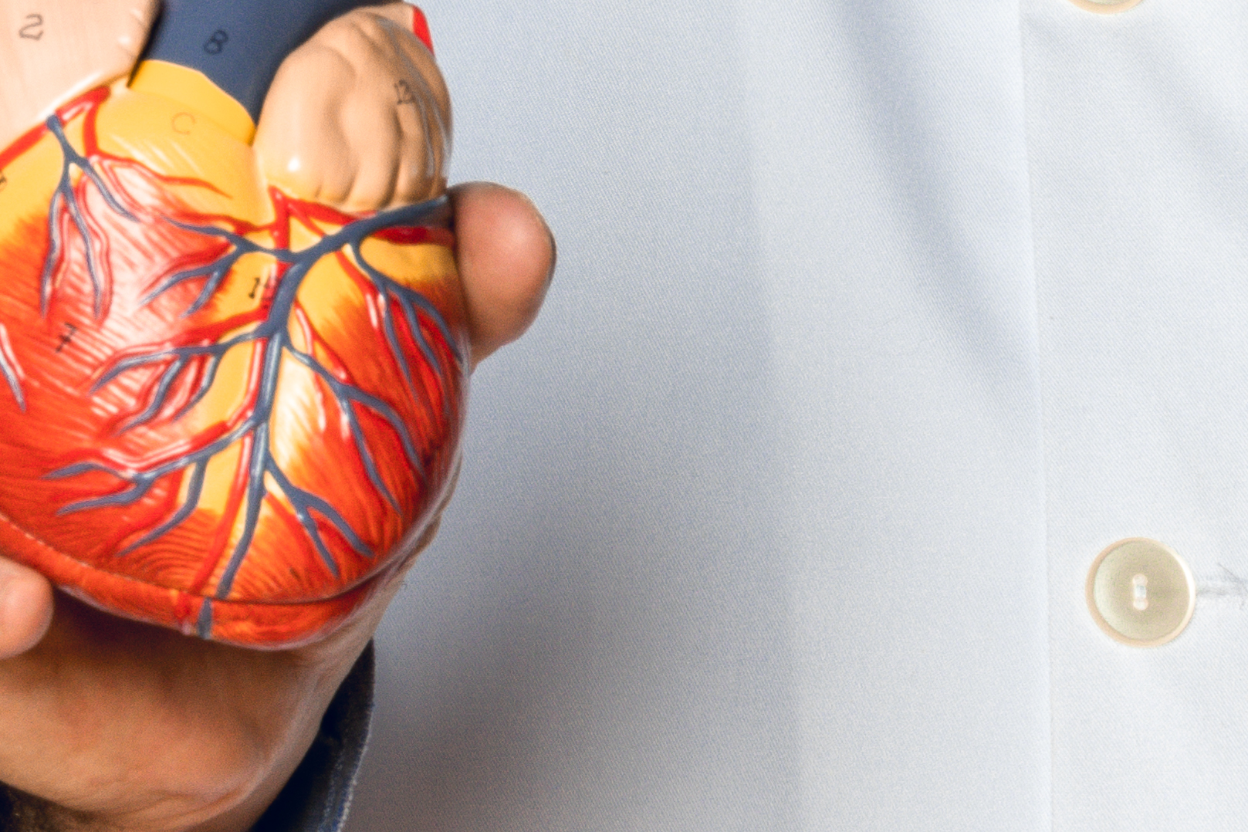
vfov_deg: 7.0
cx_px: 680
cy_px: 502
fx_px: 6754
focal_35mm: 195
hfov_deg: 10.6
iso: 100
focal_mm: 35
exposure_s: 1/160
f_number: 16
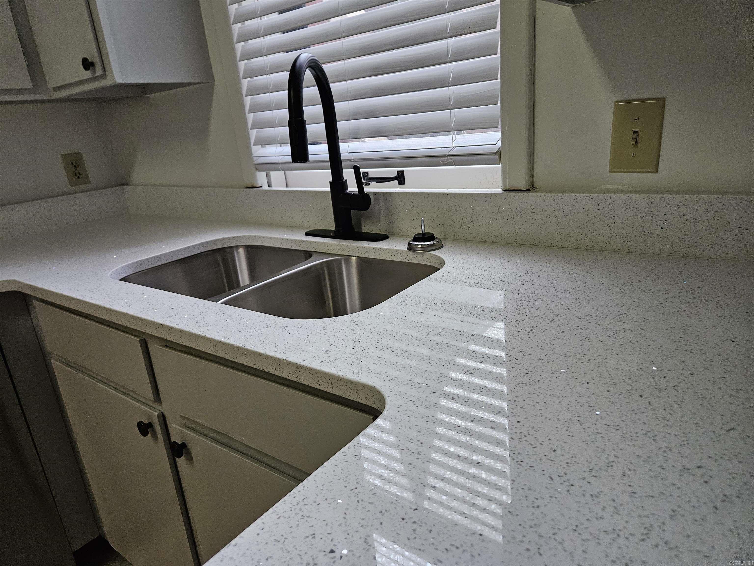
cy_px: 283
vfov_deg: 58.9
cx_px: 377
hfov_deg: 73.9
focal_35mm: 23
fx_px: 501
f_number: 1.8
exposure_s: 1/120
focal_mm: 5.4
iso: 500
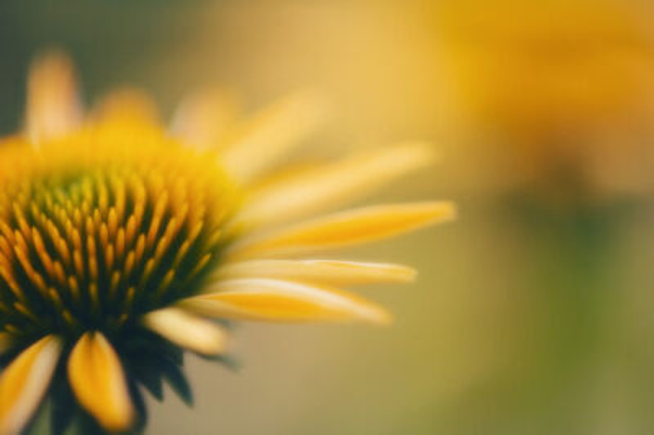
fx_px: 4356
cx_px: 327
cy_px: 218
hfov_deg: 8.6
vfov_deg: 5.7
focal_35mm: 240
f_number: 2.8
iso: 100
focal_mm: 160
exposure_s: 1/160
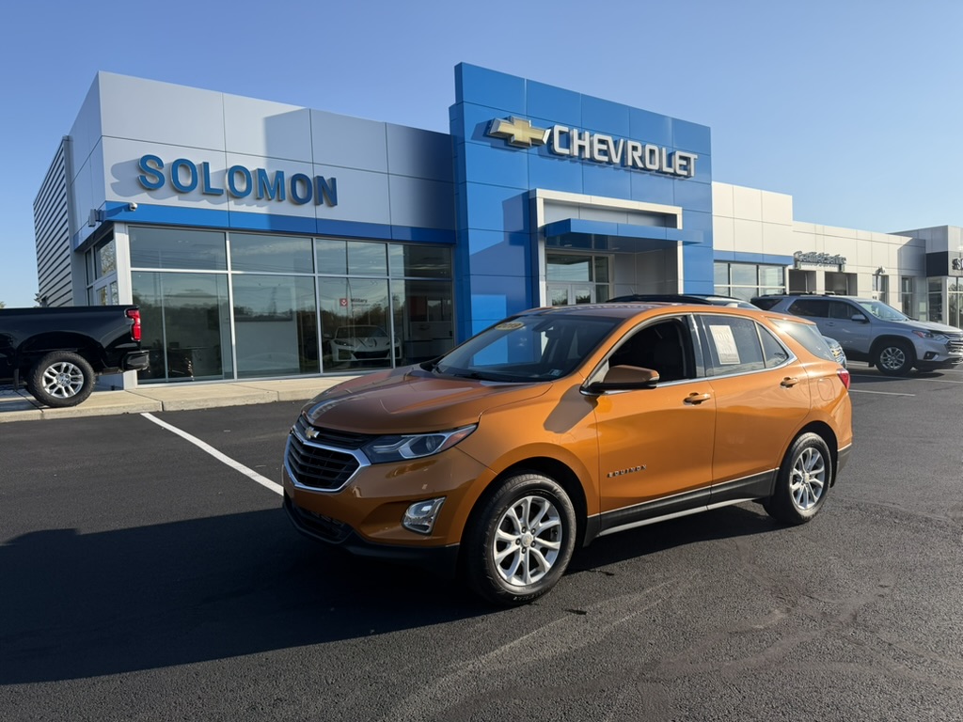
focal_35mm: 24
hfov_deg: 71.6
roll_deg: +2.7
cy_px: 361
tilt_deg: -4.0
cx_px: 482
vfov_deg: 56.8
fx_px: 668
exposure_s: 1/3953
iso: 100
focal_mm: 6.76
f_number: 1.78
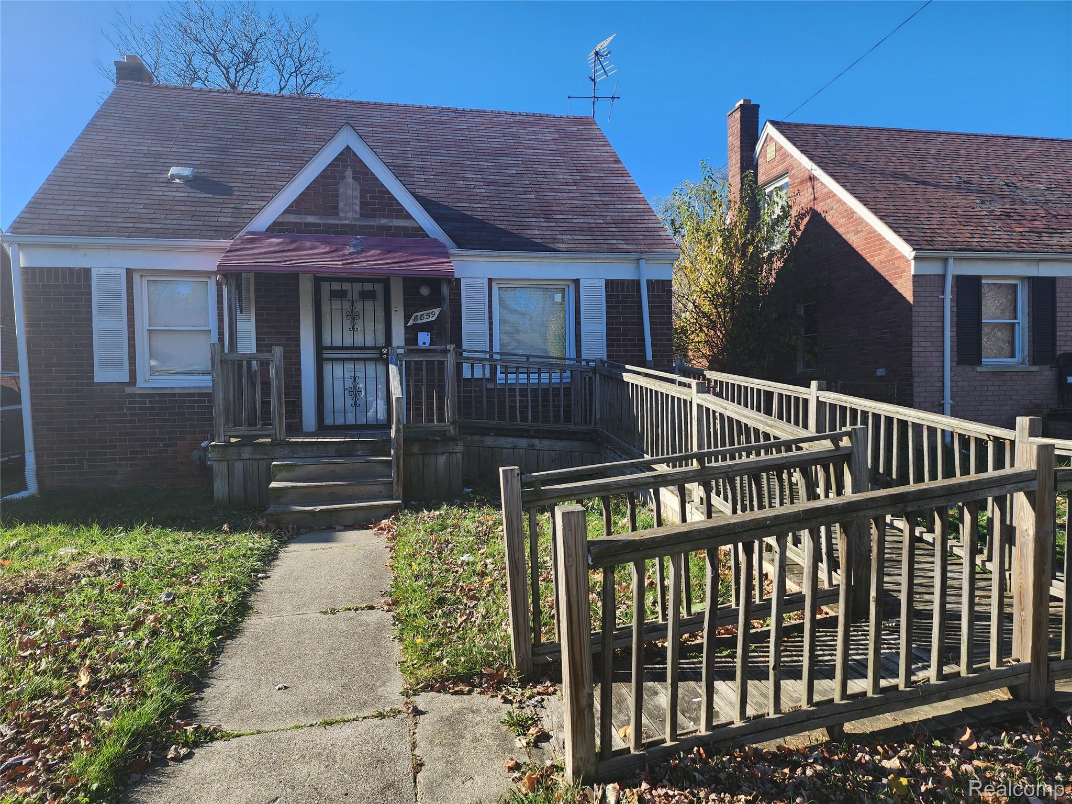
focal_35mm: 23
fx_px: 712
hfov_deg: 73.9
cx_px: 536
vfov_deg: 58.9
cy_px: 402
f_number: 1.8
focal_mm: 6.4
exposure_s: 1/424
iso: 12
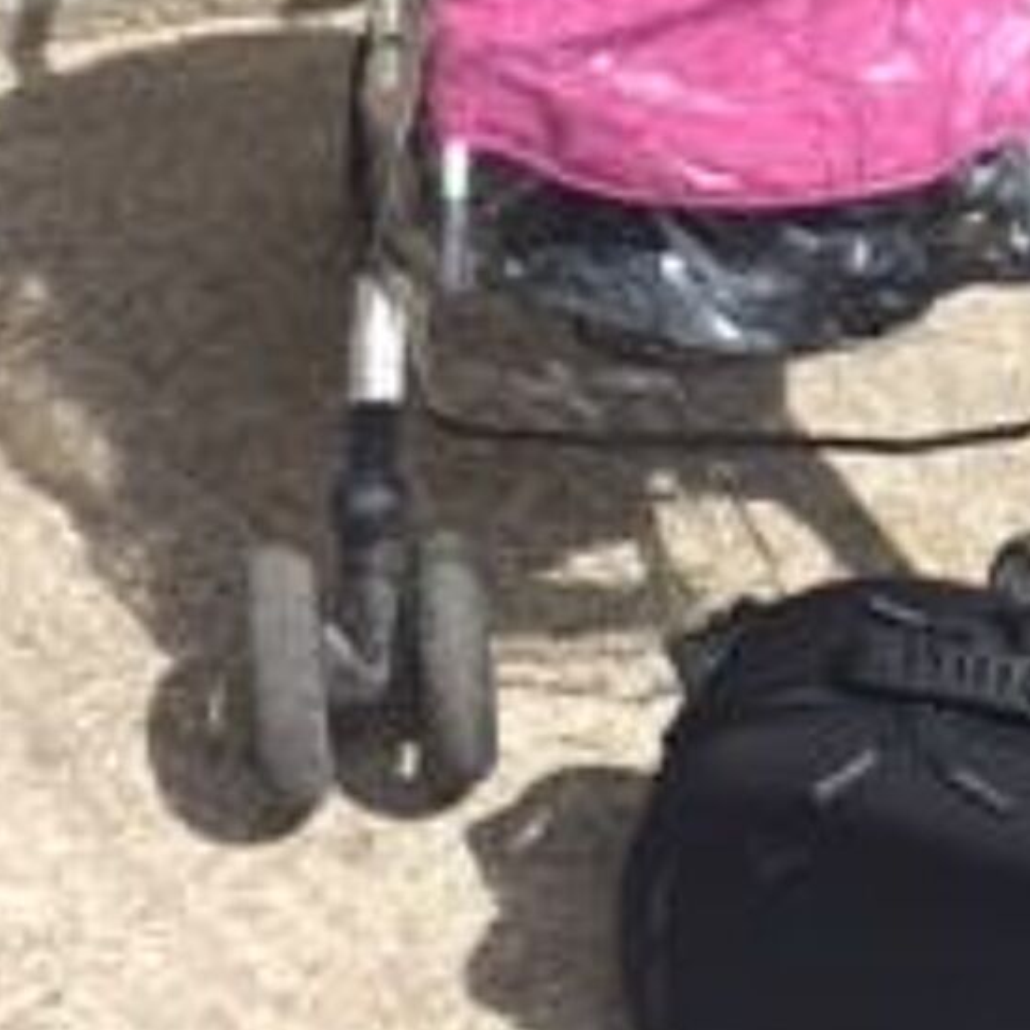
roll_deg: -1.4
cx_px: 809
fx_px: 2087
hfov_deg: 27.2
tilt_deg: -31.2
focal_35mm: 62
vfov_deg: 26.7
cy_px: 96
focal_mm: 4.15
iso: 32
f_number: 2.2
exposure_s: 1/2283
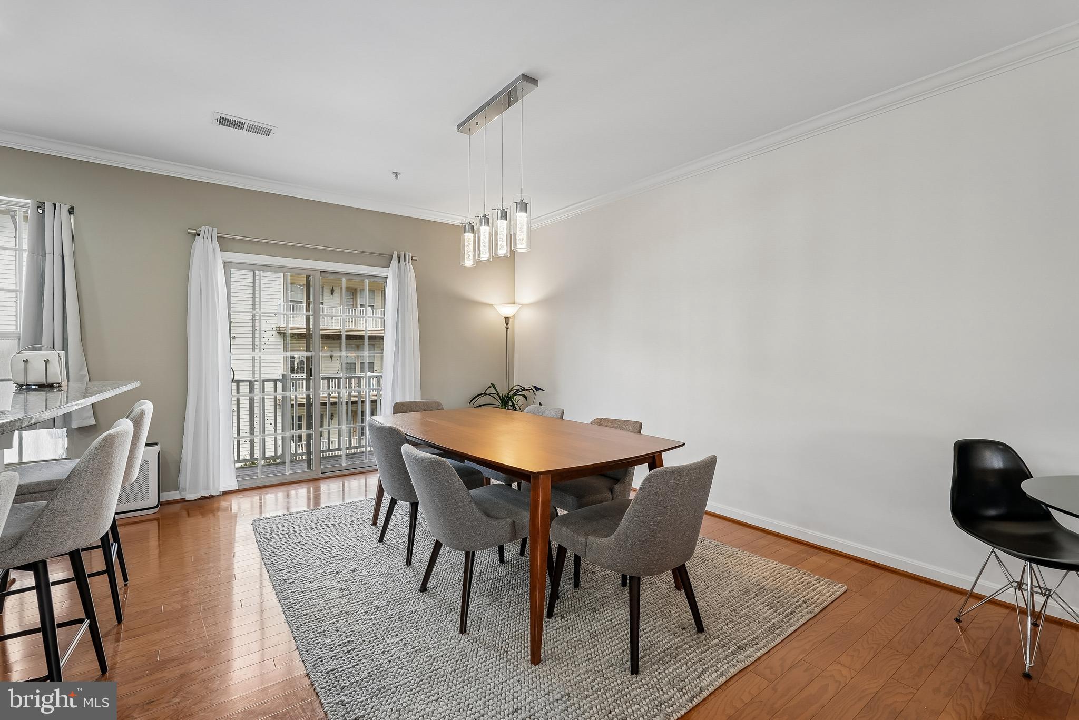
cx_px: 540
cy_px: 360
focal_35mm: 16
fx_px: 480
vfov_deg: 73.8
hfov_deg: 96.7
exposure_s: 1/3.33
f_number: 8
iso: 100
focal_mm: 16
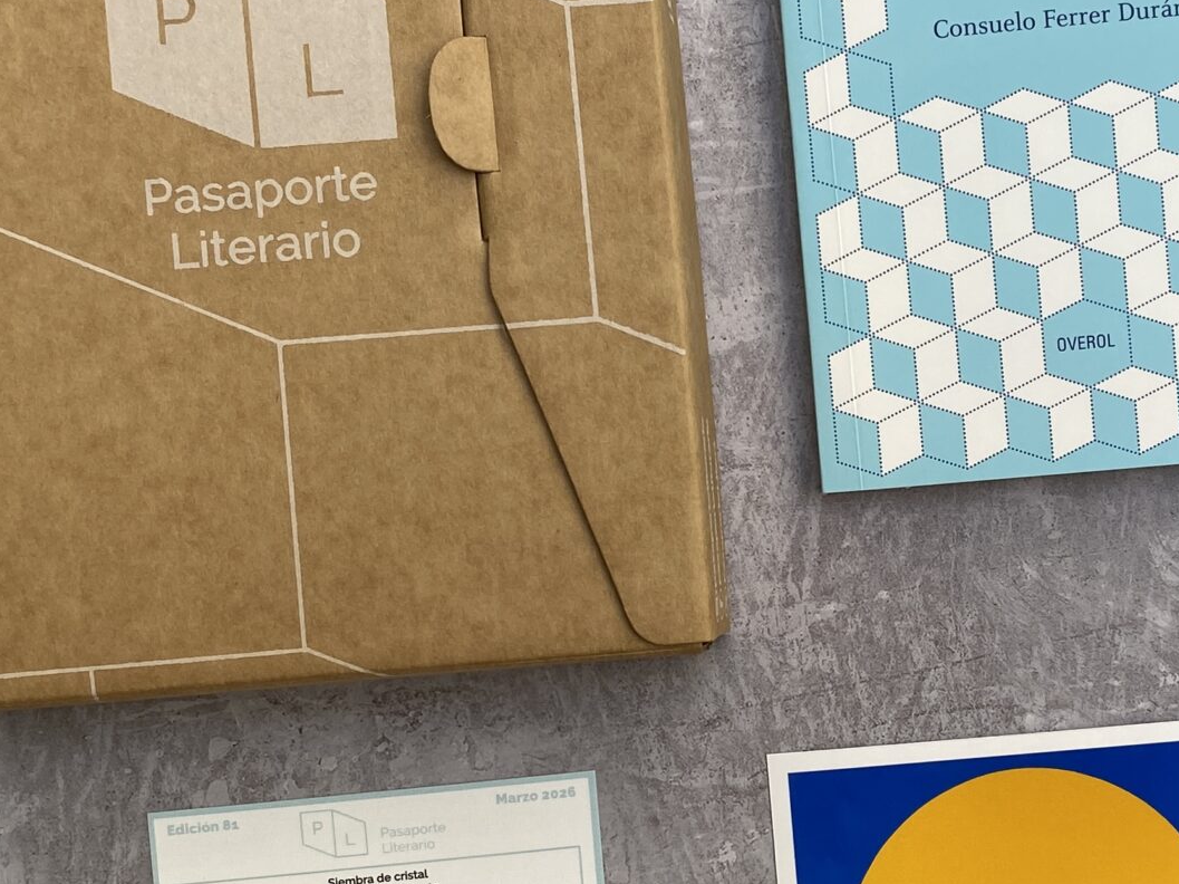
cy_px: 512
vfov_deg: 23.2
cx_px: 905
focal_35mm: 63
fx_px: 2145
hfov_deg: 30.2
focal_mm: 4.25
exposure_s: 1/203
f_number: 1.8
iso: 32
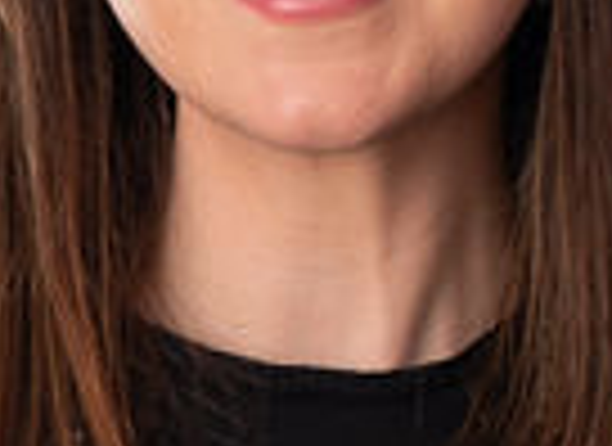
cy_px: 463
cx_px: -606
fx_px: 7208
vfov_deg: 3.5
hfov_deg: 4.8
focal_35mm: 412
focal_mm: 50
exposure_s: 1/80
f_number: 2.5
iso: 100
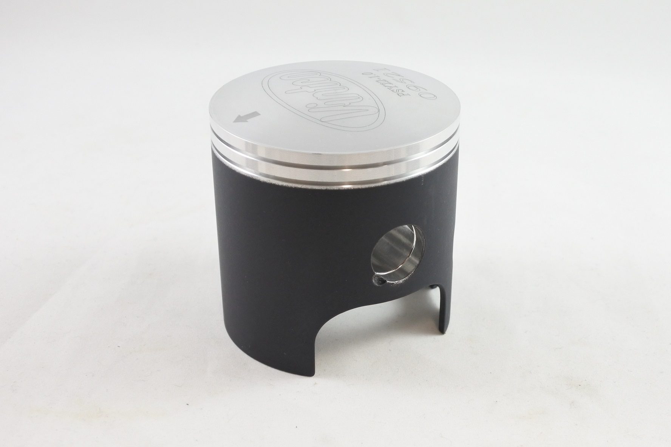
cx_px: 336
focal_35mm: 38
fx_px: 708
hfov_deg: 50.7
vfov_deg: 35.1
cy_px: 224
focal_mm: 14.3
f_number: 4
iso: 500
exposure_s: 1/125
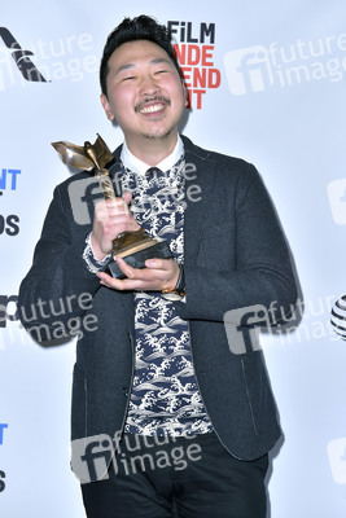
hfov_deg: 20.6
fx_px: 951
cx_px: 173
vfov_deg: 30.5
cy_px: 259
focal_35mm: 66
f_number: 6.3
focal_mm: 66
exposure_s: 1/320
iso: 500
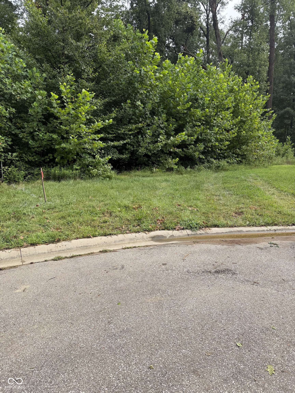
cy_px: 196
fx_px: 273
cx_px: 148
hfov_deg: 56.8
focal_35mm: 24
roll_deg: -0.1
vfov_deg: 71.6
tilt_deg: -7.3
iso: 80
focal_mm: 6.76
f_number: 1.78
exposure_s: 1/1464
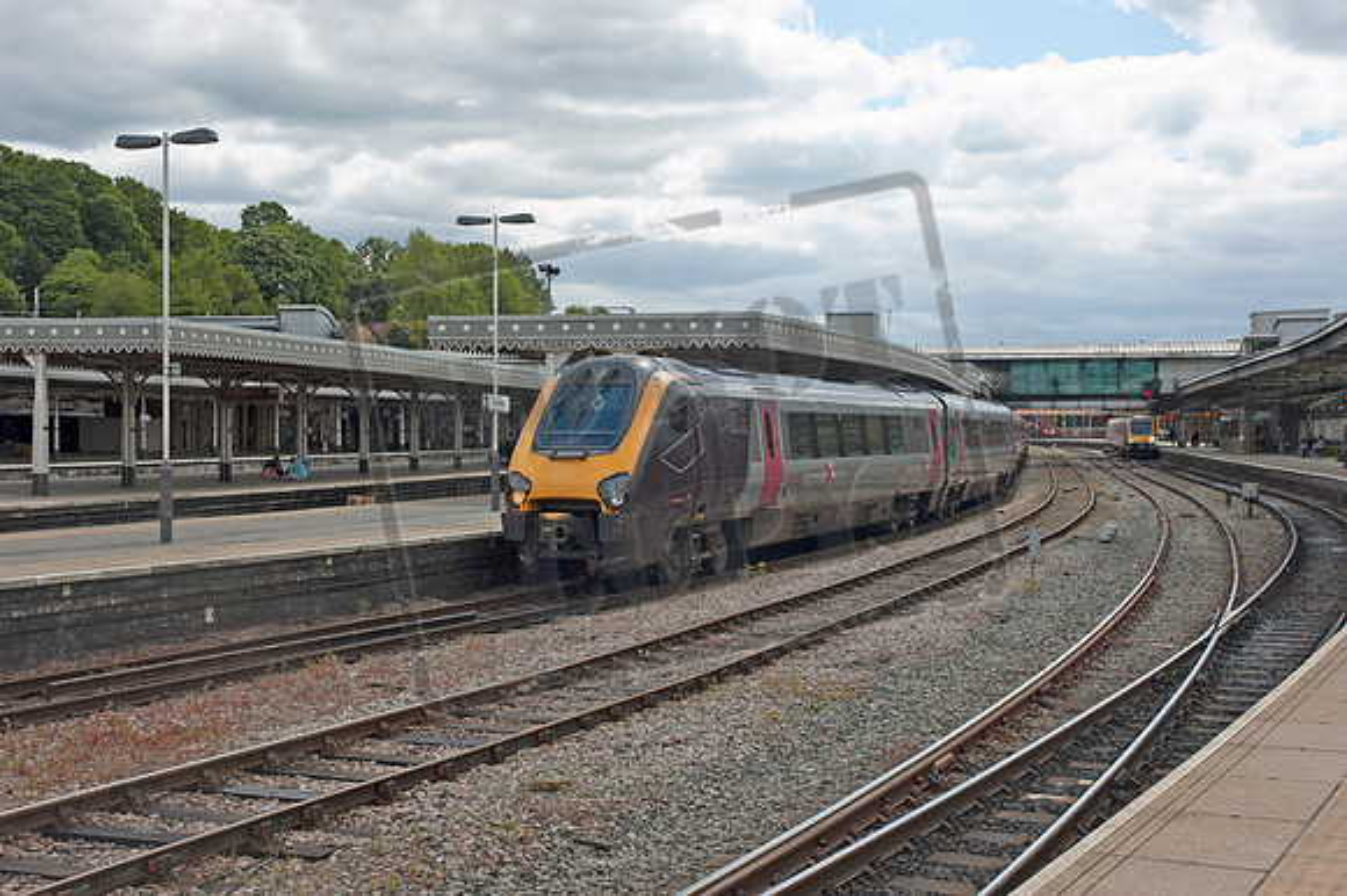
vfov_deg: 26.5
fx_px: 1907
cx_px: 674
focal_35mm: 51
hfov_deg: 38.9
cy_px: 448
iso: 200
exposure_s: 1/250
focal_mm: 34
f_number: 8
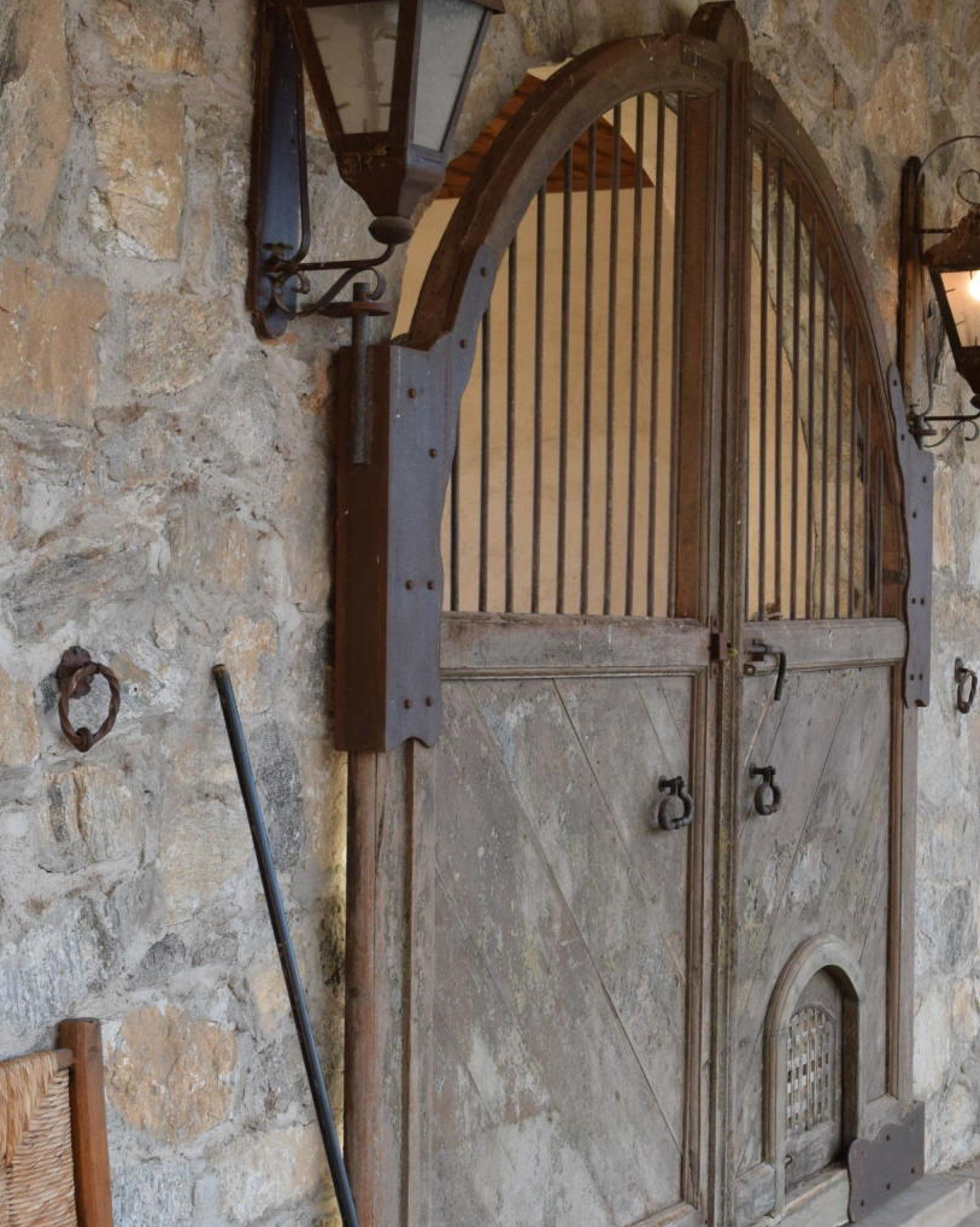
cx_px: 708
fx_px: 2612
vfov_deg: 26.4
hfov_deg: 21.1
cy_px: 553
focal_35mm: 72
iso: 400
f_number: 6.3
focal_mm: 26
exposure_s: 1/160
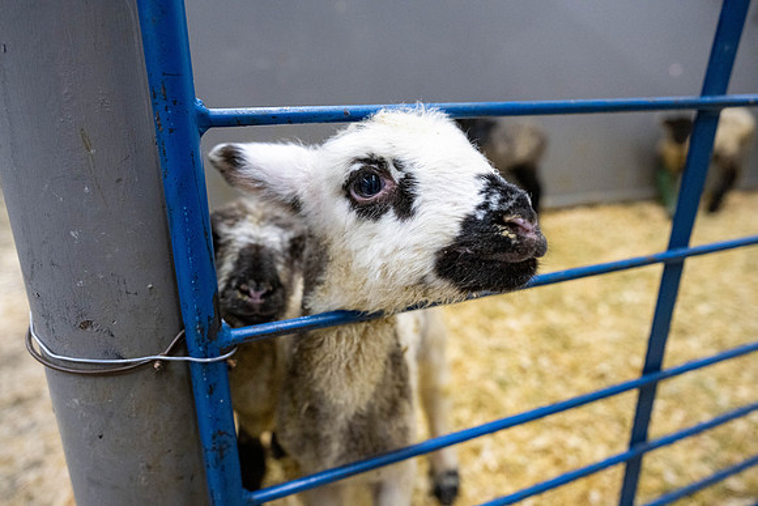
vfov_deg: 53.2
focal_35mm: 24
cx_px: 379
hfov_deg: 73.7
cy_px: 253
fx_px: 505
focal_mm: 24
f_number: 3.5
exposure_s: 1/250
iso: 2500
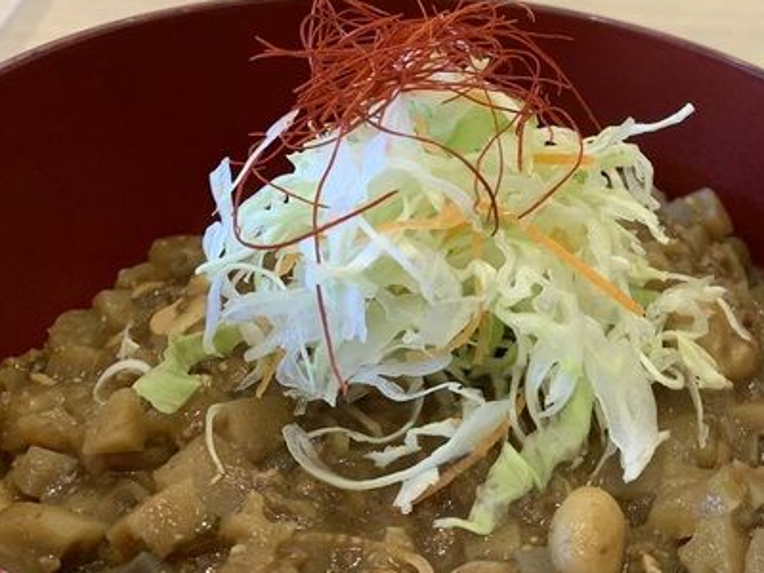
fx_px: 1170
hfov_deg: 34.8
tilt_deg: -25.2
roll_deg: -10.5
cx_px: 629
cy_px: 74
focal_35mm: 53
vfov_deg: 26.7
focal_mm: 4.25
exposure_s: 1/121
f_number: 1.8
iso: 80
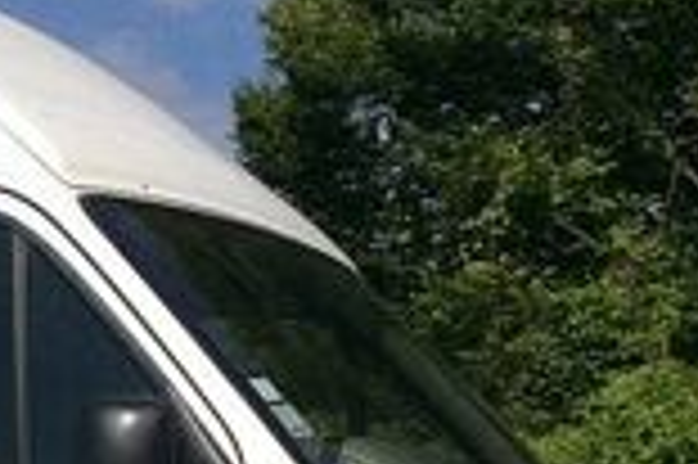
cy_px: 633
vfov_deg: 12.8
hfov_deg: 18.5
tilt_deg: -2.1
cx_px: -207
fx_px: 1995
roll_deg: +3.2
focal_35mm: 103
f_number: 2.4
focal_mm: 3.3
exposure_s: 1/3817
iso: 32
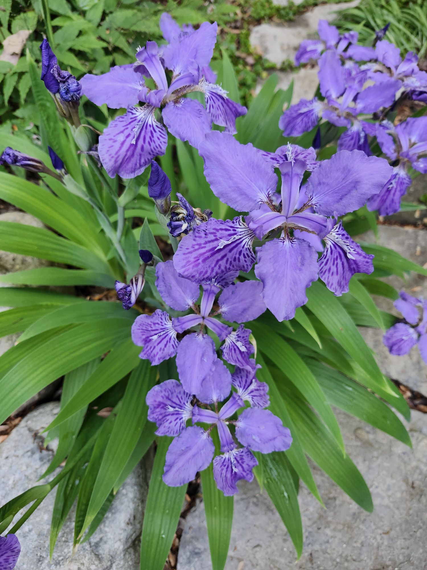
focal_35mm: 23
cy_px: 285
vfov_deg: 73.9
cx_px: 214
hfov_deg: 58.9
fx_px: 378
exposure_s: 1/120
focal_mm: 5.54
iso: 200
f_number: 1.8
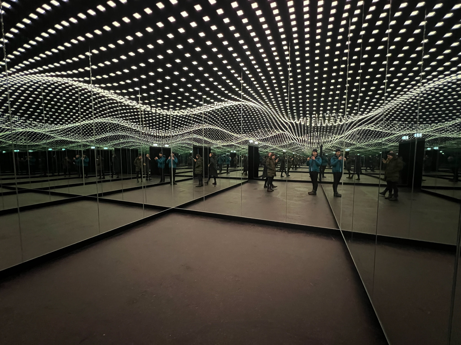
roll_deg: +0.1
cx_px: 230
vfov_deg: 89.9
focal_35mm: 13
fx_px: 173
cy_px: 172
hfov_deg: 106.2
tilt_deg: -4.6
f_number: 1.8
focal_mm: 1.57
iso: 1000
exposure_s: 1/44
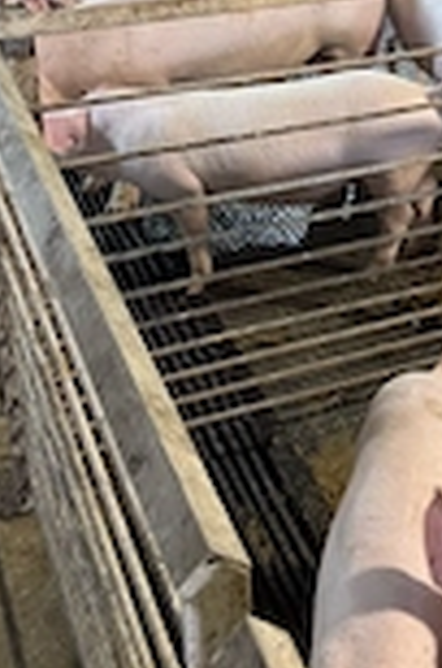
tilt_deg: -24.8
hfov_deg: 20.3
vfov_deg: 29.5
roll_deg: +0.8
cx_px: 416
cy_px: 48
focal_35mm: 65
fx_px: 1202
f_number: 1.78
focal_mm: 6.76
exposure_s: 1/50
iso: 200
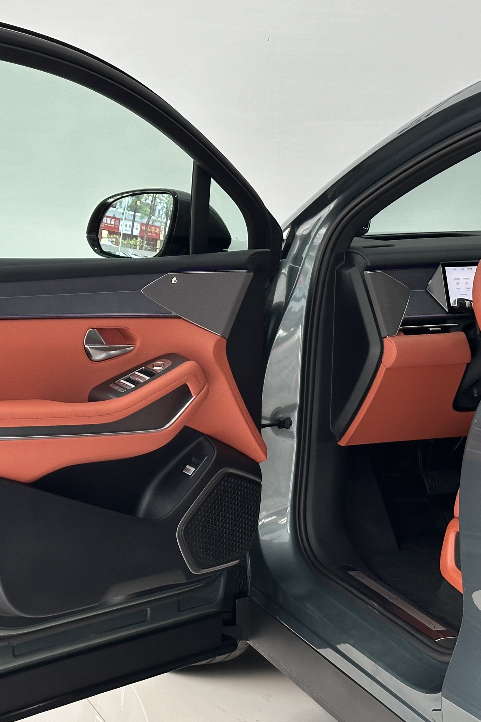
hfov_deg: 17.5
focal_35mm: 78
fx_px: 1564
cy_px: 375
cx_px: 168
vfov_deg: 26.0
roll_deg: -1.4
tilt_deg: -10.1
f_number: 1.78
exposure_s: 1/98
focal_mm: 6.86
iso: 80
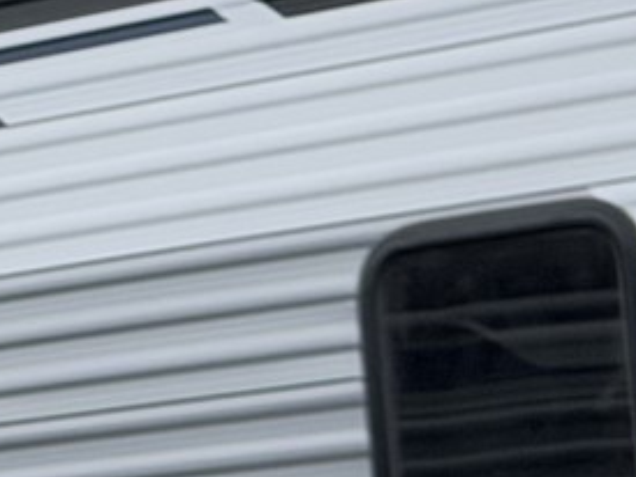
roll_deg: +3.4
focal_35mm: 279
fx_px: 5124
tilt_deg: +12.9
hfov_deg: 6.6
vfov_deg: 5.3
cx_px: -1036
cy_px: -218
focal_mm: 6.76
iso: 64
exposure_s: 1/2342
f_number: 1.78
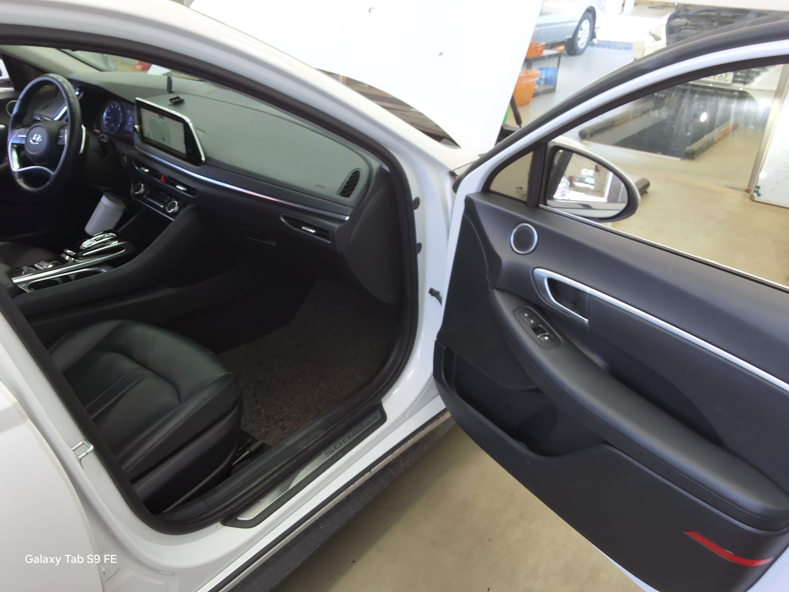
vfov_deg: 49.7
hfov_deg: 63.4
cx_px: 394
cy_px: 296
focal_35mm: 28
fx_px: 638
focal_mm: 2.91
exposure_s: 1/60
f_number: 1.9
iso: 40
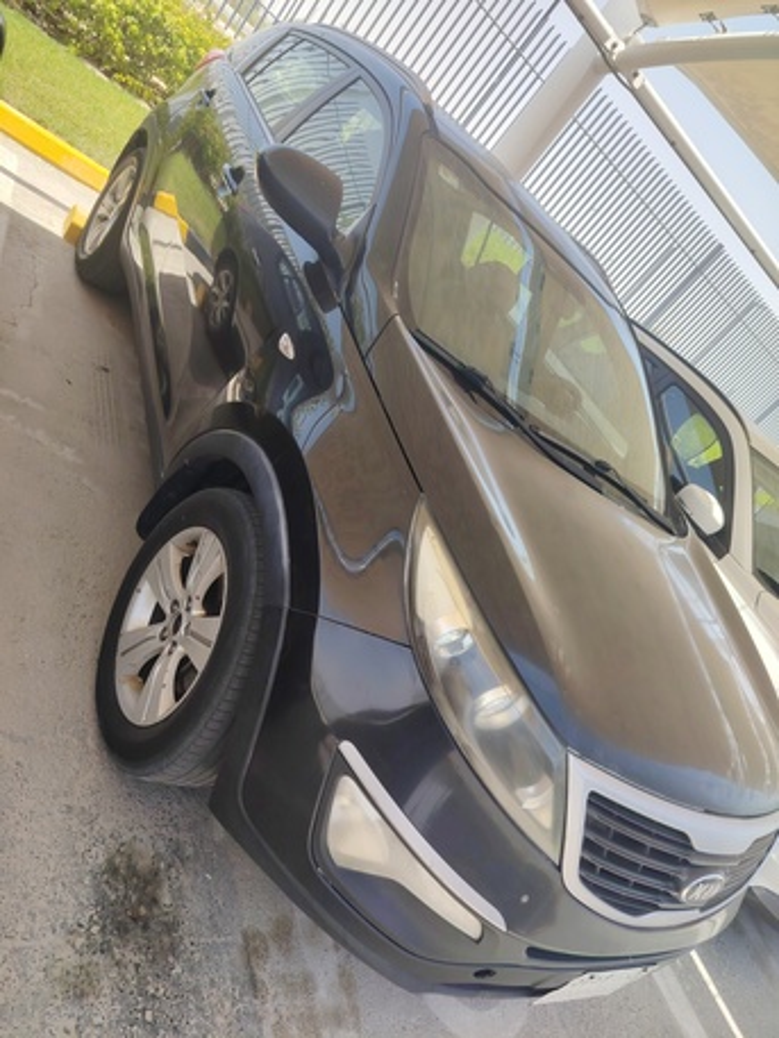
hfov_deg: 56.8
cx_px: 390
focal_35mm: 24
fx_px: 720
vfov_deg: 71.6
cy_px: 519
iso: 100
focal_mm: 5.25
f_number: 1.75
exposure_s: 1/587
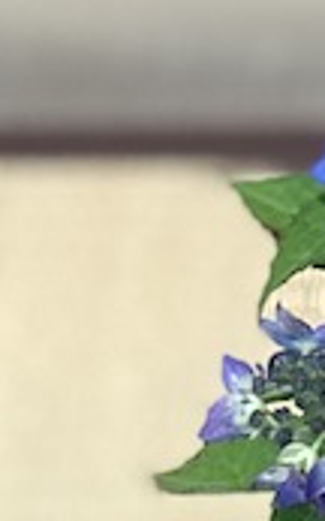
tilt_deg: -35.0
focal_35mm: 279
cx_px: 355
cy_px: 750
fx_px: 3957
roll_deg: -0.2
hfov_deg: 4.7
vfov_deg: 7.4
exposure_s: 1/50
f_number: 2.8
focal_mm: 6.6
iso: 320
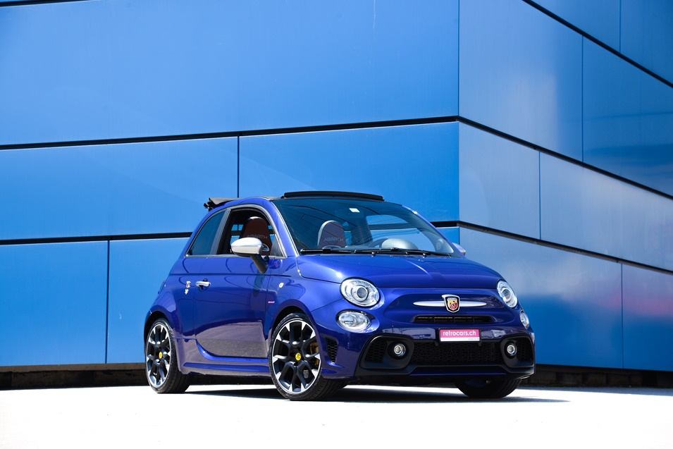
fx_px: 1720
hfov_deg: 22.1
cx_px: 336
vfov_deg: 14.9
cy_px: 224
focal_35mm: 92
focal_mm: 92
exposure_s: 1/125
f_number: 8
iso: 100
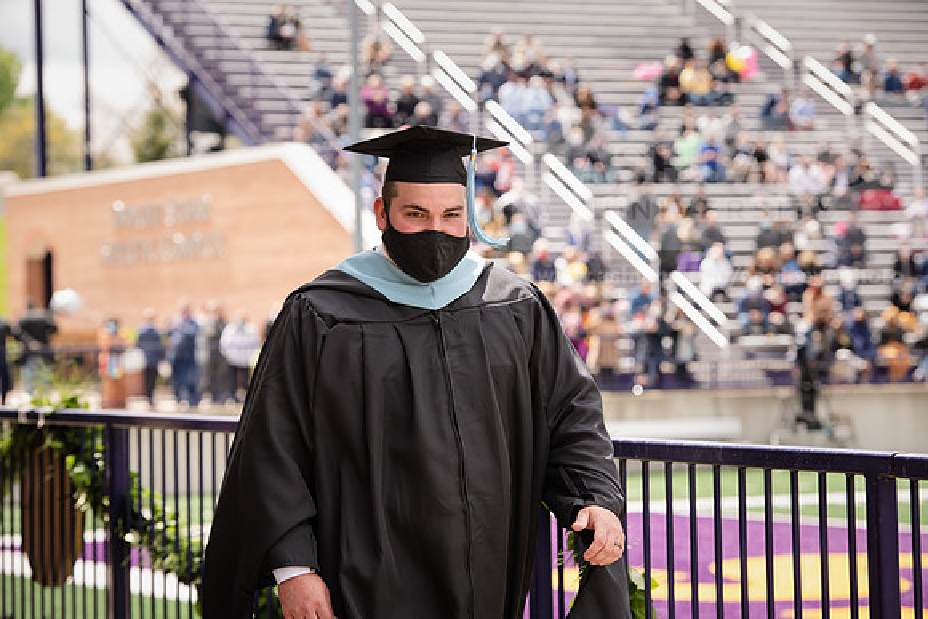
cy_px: 310
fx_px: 3223
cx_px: 464
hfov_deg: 16.4
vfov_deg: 11.0
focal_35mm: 125
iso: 400
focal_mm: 125
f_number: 5.6
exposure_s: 1/500
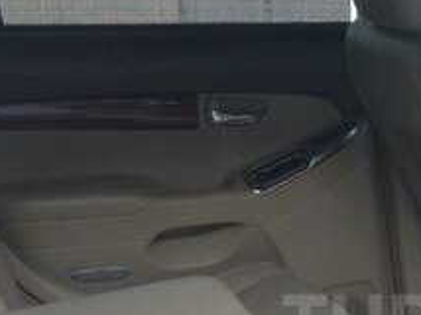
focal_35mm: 102
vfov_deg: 14.2
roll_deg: +0.2
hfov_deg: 18.4
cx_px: 484
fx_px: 1239
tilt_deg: -20.6
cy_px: 324
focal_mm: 4.12
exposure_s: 1/30
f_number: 2.4
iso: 50
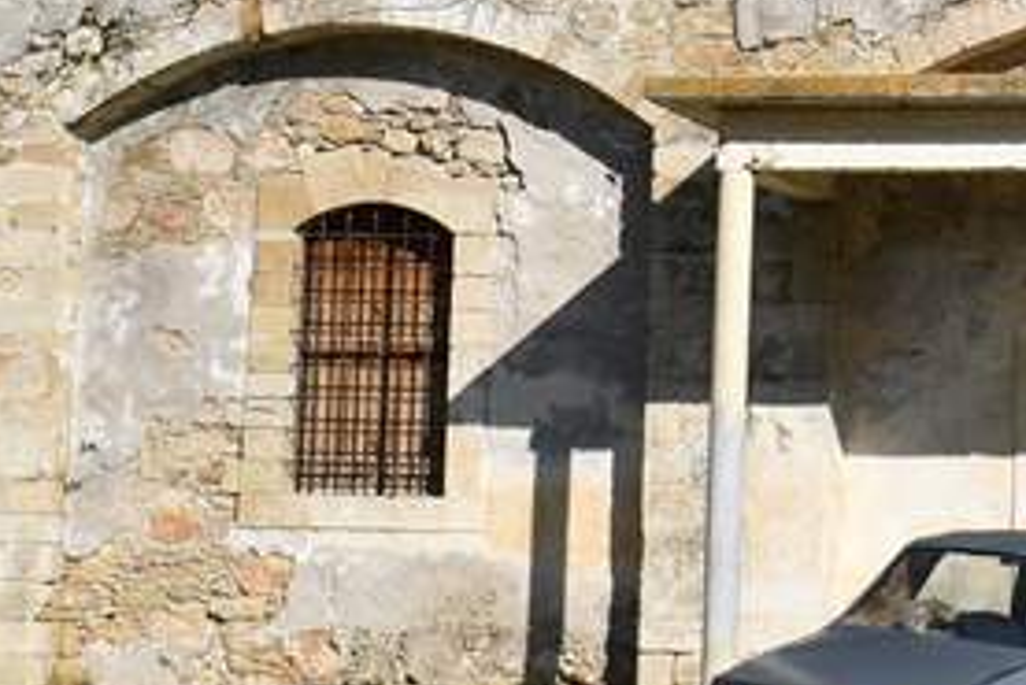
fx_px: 3336
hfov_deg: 16.9
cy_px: -144
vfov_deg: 11.5
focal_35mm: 117
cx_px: 1117
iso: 100
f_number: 10
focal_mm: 18
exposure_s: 1/400
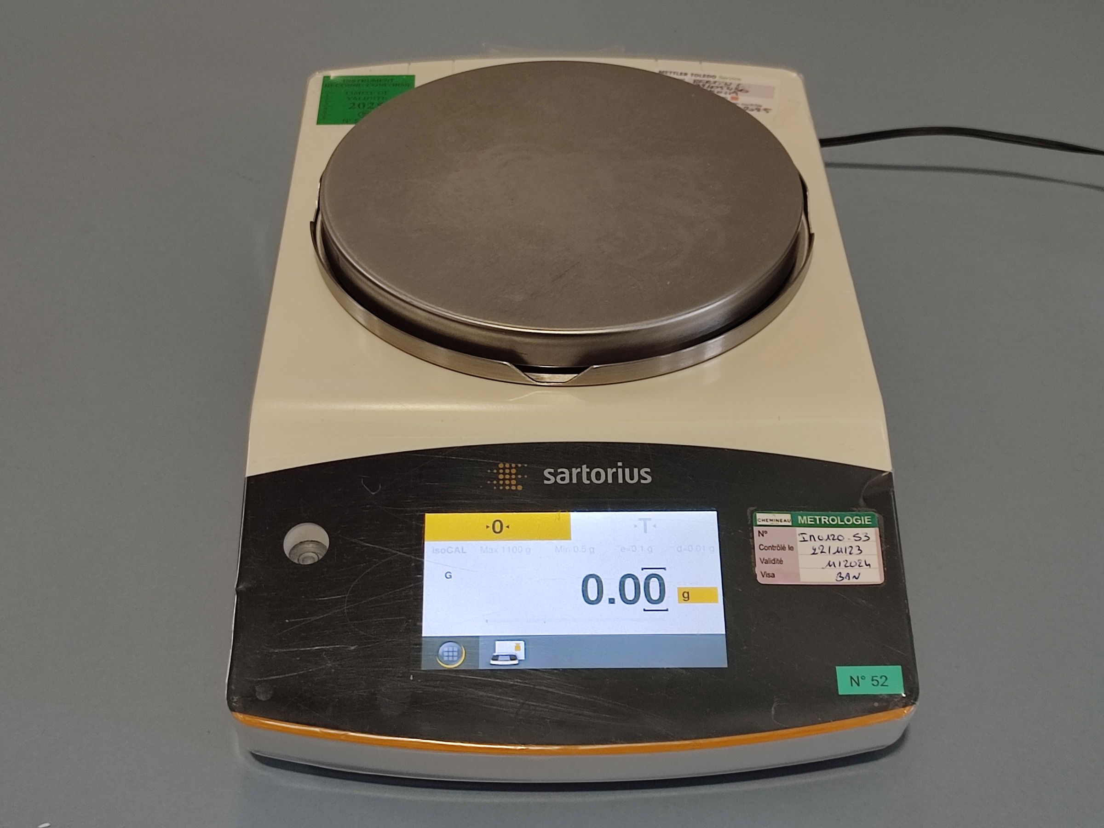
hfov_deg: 69.4
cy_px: 414
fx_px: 797
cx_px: 552
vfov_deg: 54.9
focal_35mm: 25
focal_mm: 6.04
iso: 106
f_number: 1.9
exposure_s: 1/33
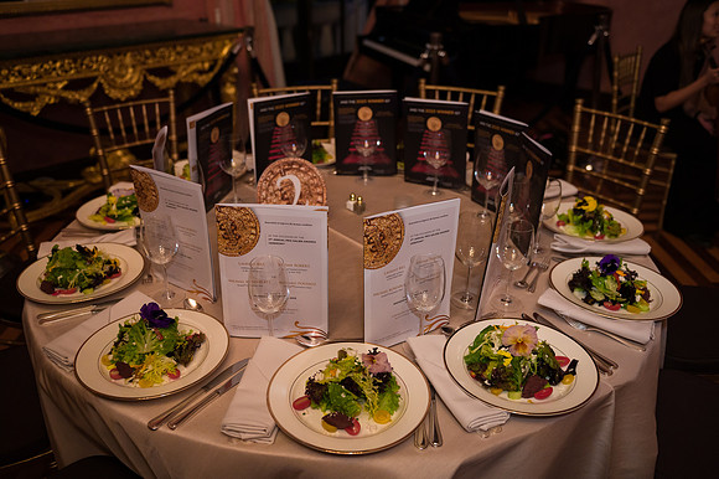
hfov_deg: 61.6
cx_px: 352
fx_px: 603
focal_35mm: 30
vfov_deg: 43.3
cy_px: 245
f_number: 3.2
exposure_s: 1/200
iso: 1600
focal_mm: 29
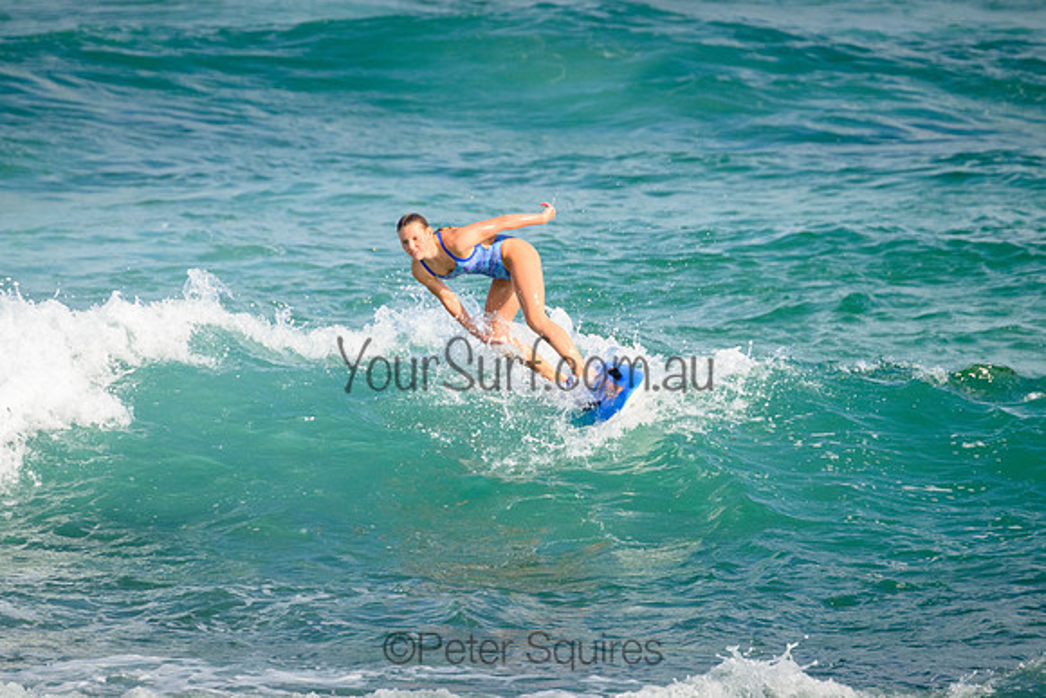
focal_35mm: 870
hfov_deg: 2.4
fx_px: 25284
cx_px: 569
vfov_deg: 1.6
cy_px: 349
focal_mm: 800
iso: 1600
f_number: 11
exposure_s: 1/2000
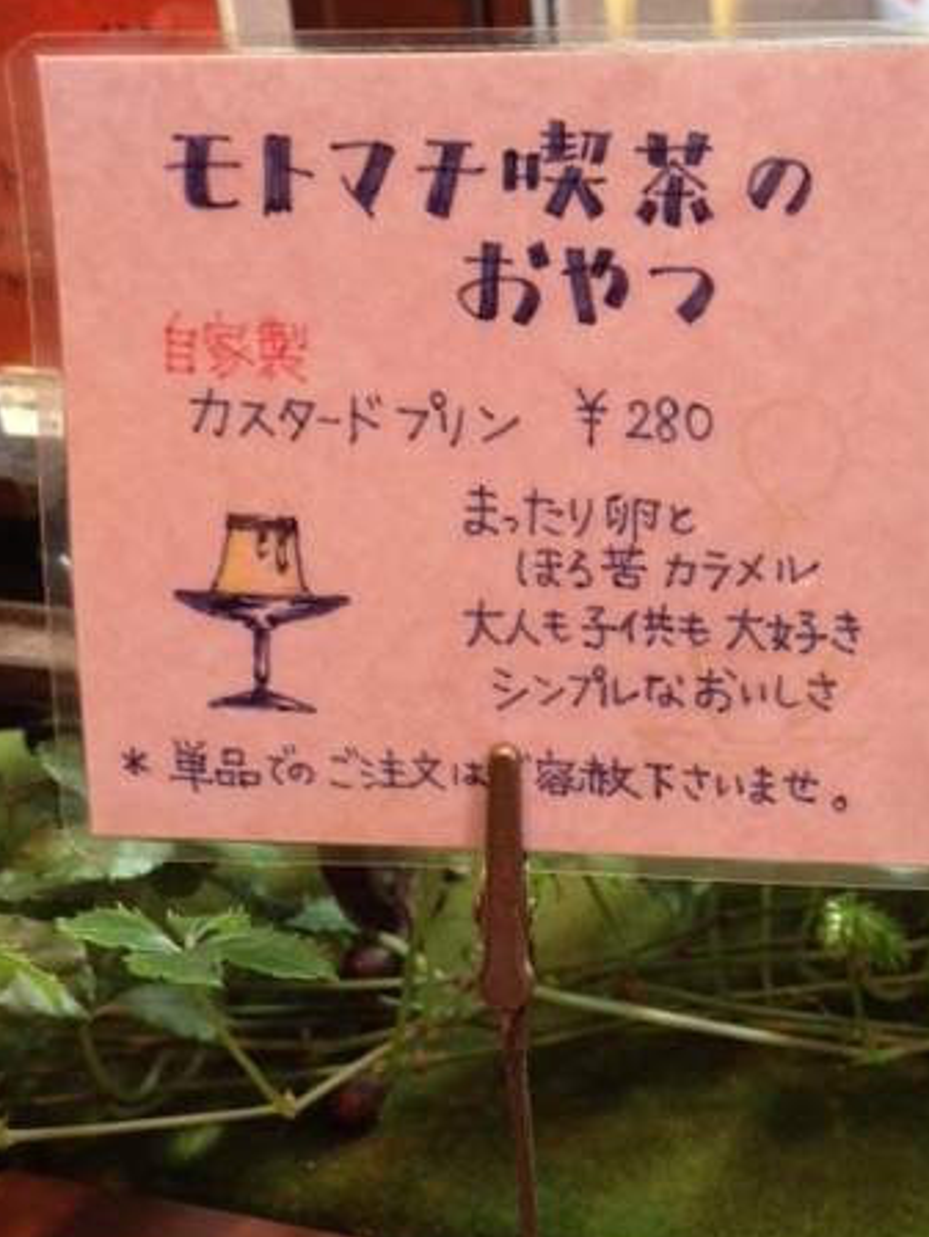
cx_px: 560
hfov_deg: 30.8
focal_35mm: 47
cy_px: 697
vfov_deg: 40.4
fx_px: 1681
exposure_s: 1/20
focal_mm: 4.13
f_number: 2.4
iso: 64
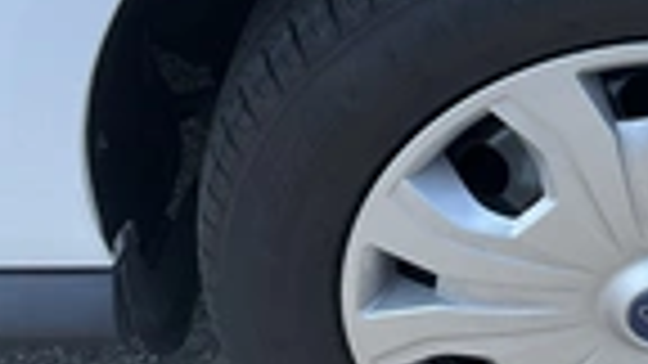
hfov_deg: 23.1
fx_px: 1512
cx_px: 666
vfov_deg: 13.7
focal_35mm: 88
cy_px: 139
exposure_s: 1/586
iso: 25
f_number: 1.8
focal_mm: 3
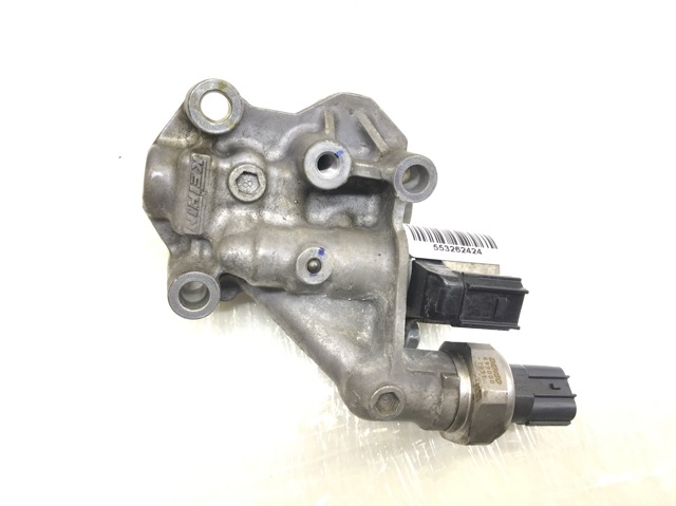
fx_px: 546
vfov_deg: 49.7
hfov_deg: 63.5
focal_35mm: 28
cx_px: 338
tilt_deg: -72.6
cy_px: 253
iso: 25
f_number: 1.8
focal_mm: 3.99
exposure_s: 1/50
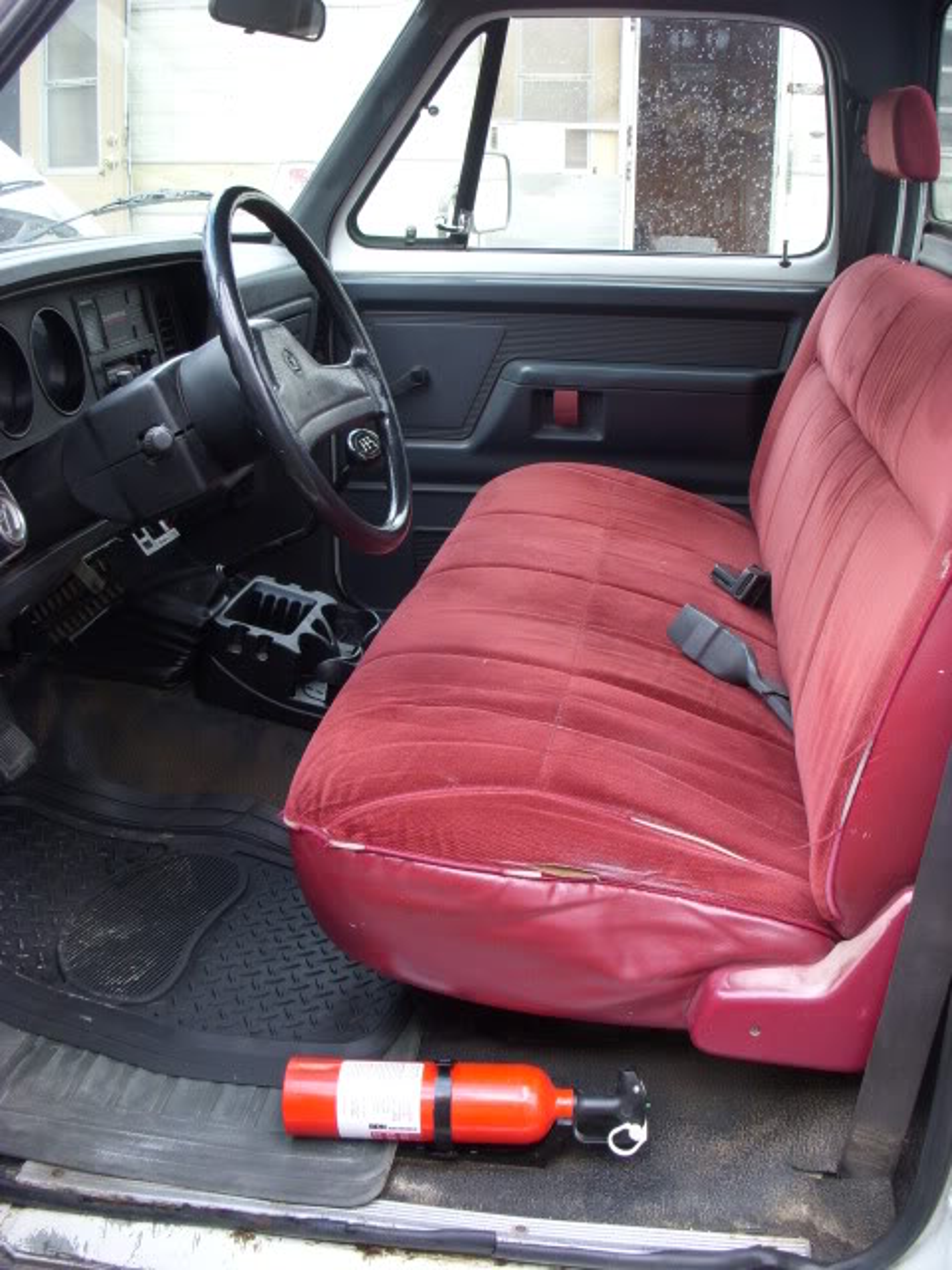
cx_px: 476
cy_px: 635
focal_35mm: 38
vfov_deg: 49.0
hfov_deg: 37.7
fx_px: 1393
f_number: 3.3
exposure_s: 1/60
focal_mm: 6.3
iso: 100
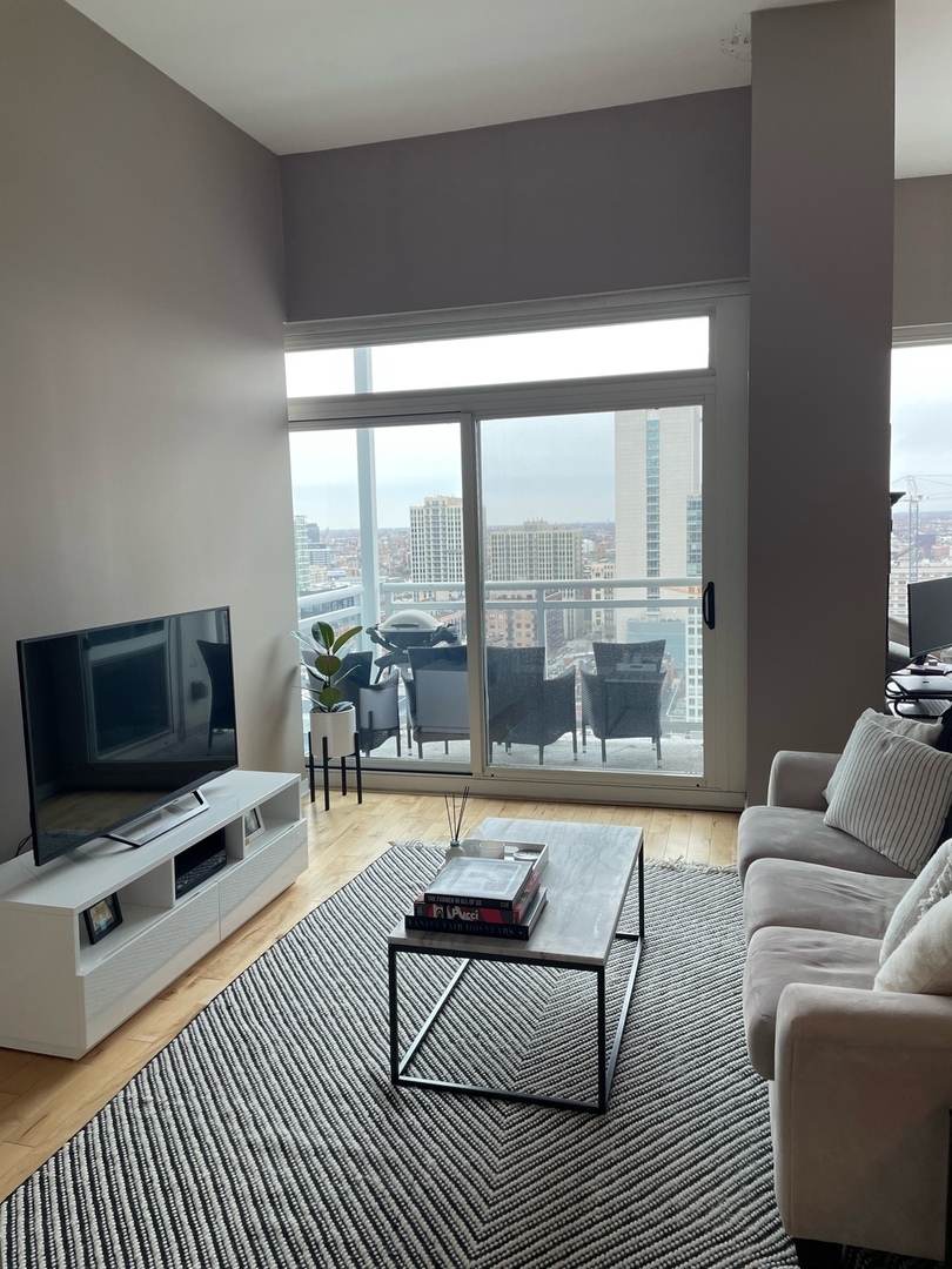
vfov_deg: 67.3
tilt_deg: -5.7
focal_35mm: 26
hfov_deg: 53.1
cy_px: 634
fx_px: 953
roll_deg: +1.2
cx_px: 476
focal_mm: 4.2
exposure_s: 1/121
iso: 40
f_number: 1.6
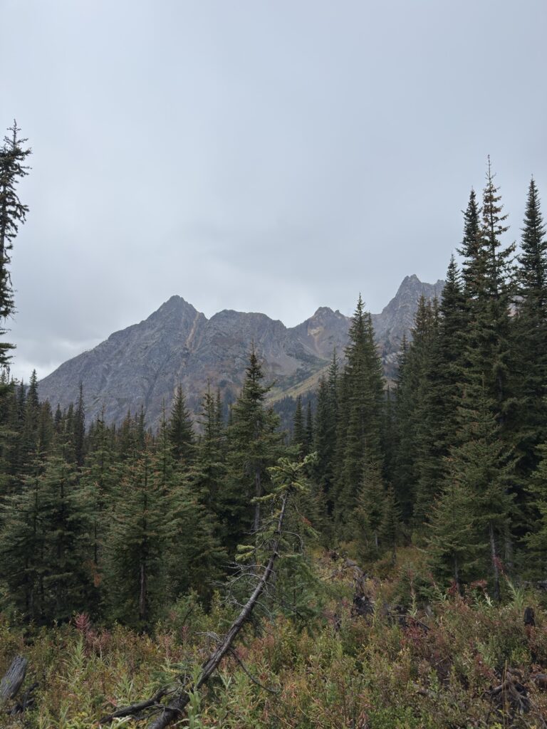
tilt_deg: +5.7
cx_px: 274
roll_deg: +0.4
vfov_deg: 71.6
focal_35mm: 24
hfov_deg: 56.8
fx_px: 506
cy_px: 364
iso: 64
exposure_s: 1/1848
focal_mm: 6.76
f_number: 1.78
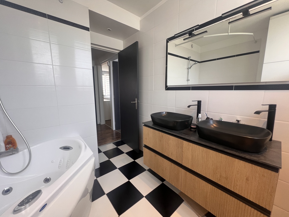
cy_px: 108
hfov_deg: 106.2
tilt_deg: -9.4
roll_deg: -0.1
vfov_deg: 89.9
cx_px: 144
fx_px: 109
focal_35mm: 13
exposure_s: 1/100
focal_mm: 1.57
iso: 160
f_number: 1.8
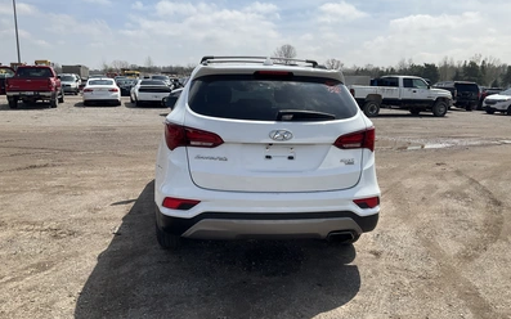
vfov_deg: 40.6
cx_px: 256
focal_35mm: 31
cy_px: 161
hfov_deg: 61.2
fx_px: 432
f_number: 1.8
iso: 25
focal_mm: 3
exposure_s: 1/2801
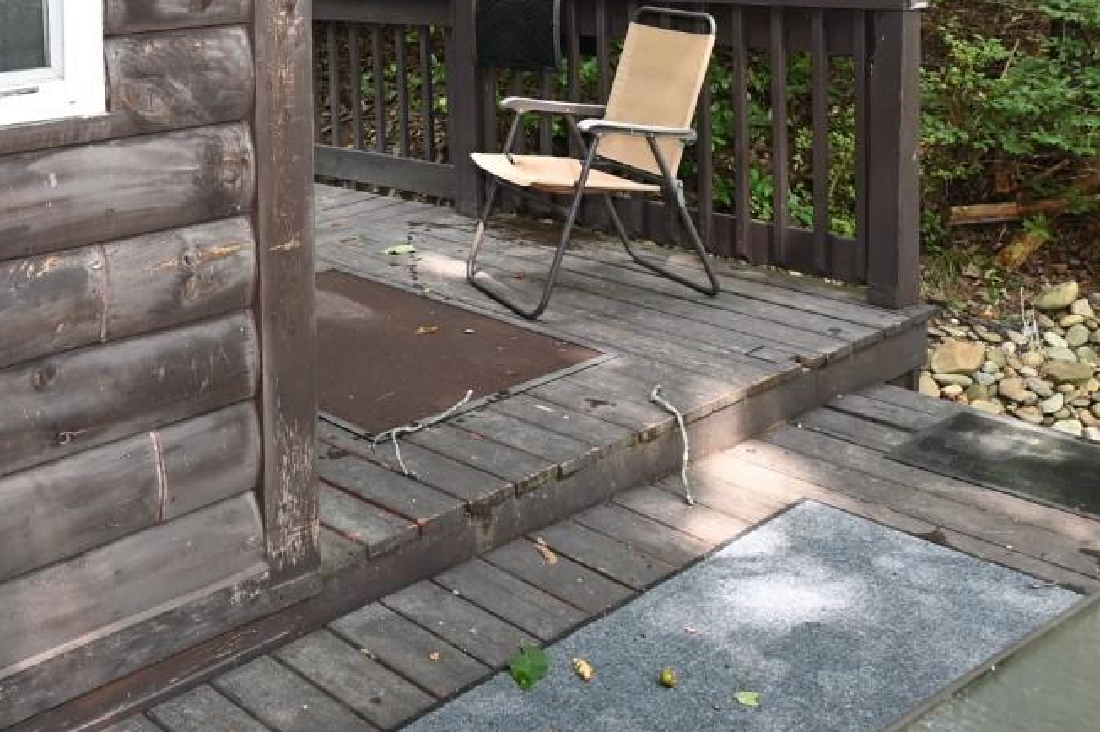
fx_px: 1344
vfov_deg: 28.6
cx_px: 172
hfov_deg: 41.9
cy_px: 3
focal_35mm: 44
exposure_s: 1/60
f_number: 4
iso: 220
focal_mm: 14
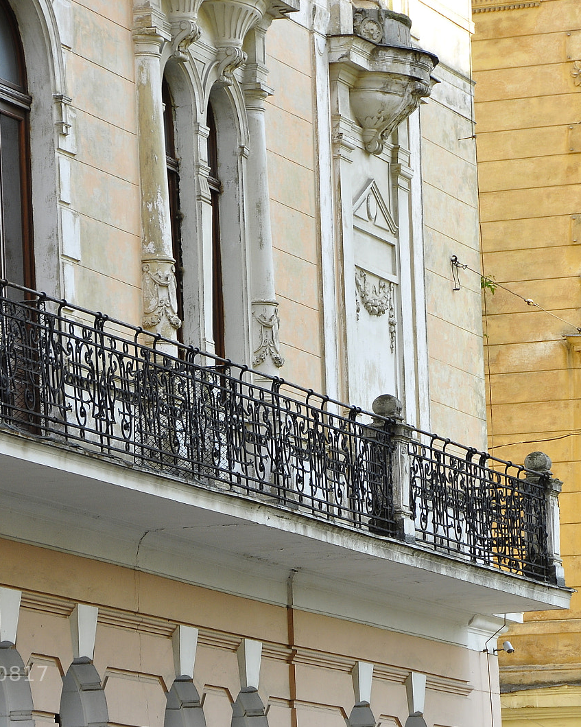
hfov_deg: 6.1
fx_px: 5482
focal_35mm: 255
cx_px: 238
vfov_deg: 7.6
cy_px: 363
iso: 200
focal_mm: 120
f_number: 7.1
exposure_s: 1/125
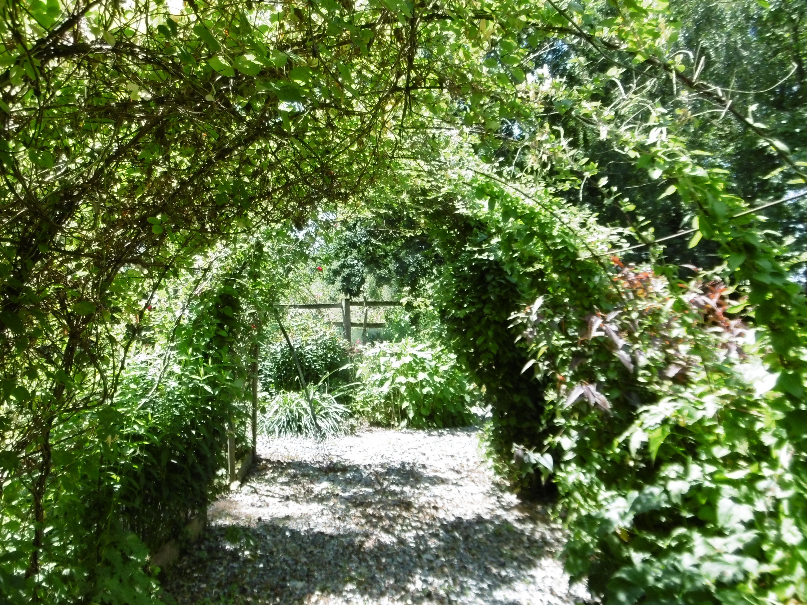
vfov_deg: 48.2
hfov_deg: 61.5
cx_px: 356
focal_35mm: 29
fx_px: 676
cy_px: 320
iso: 200
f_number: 3.1
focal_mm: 4.3
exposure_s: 1/400
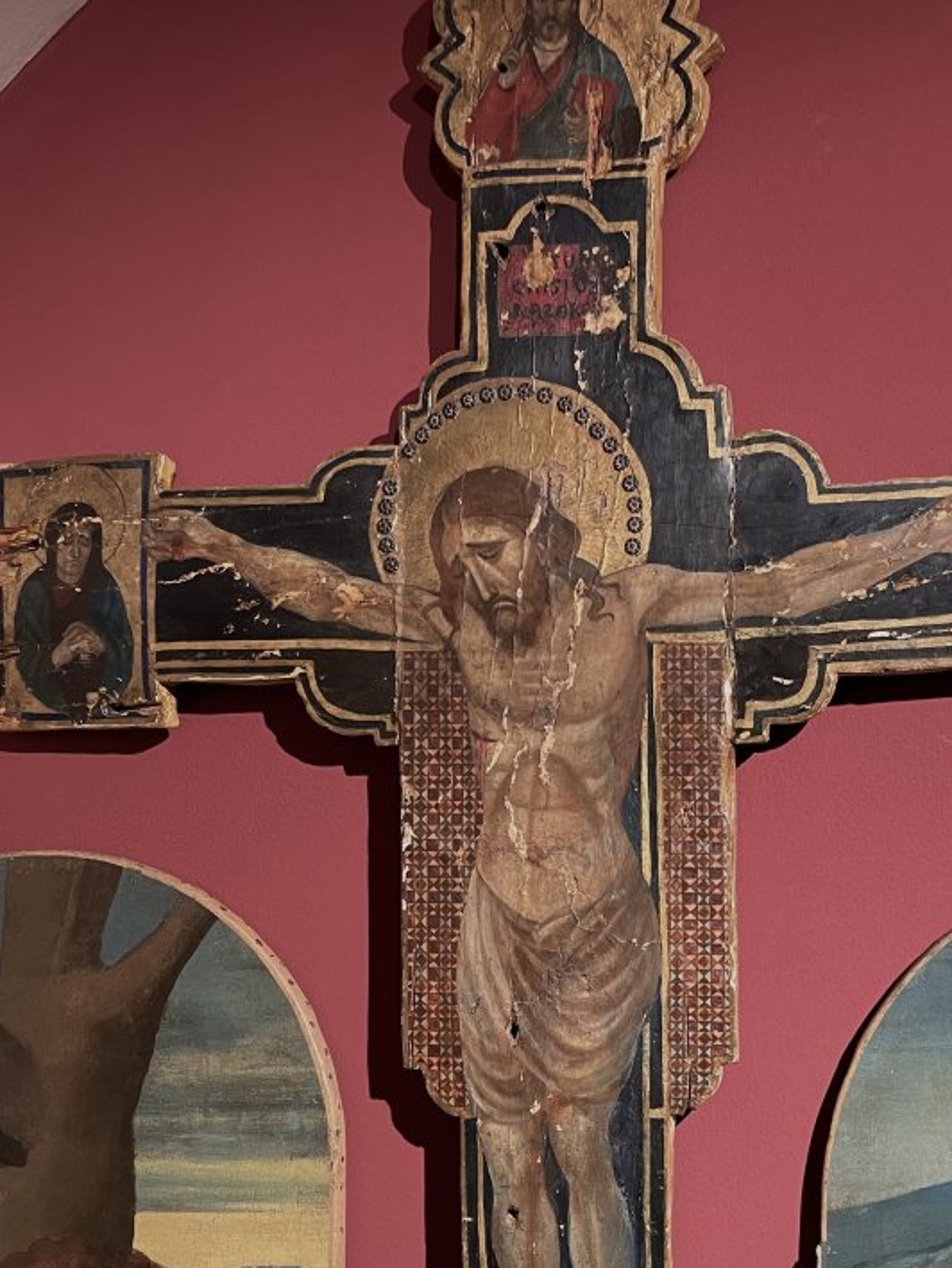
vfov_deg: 42.1
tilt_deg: -1.2
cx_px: 648
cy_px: 891
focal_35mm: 44
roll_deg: +0.6
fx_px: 1613
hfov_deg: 32.6
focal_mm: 4.2
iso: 100
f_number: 1.6
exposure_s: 1/50
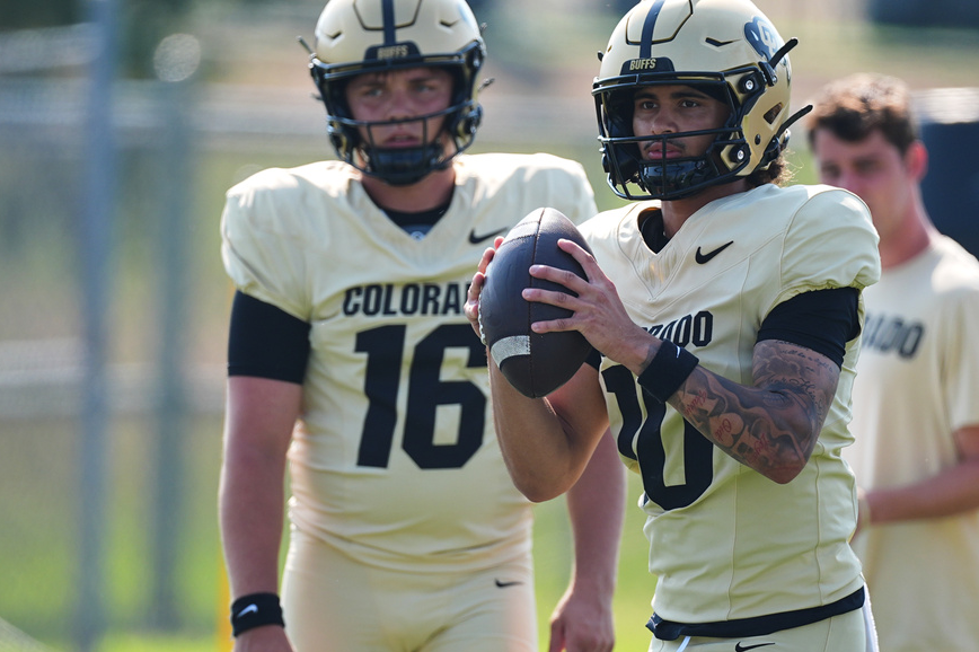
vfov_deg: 1.3
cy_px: 332
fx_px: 28895
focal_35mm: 1063
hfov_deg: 1.9
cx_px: 501
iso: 200
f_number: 4
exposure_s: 1/1000
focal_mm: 600
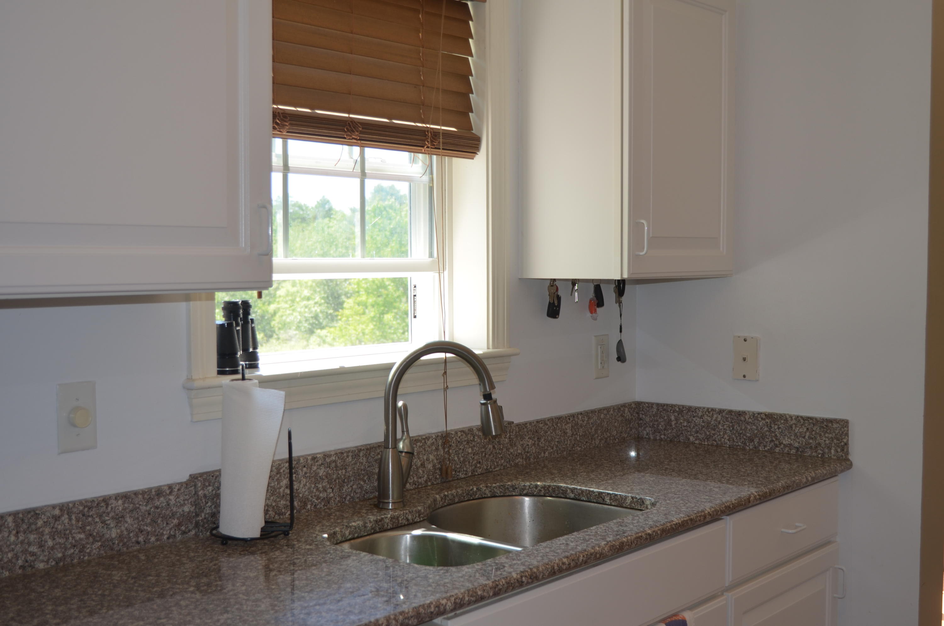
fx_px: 1178
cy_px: 313
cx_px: 472
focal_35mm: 45
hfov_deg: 43.7
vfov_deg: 29.7
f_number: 4.5
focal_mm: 30
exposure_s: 1/60
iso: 160
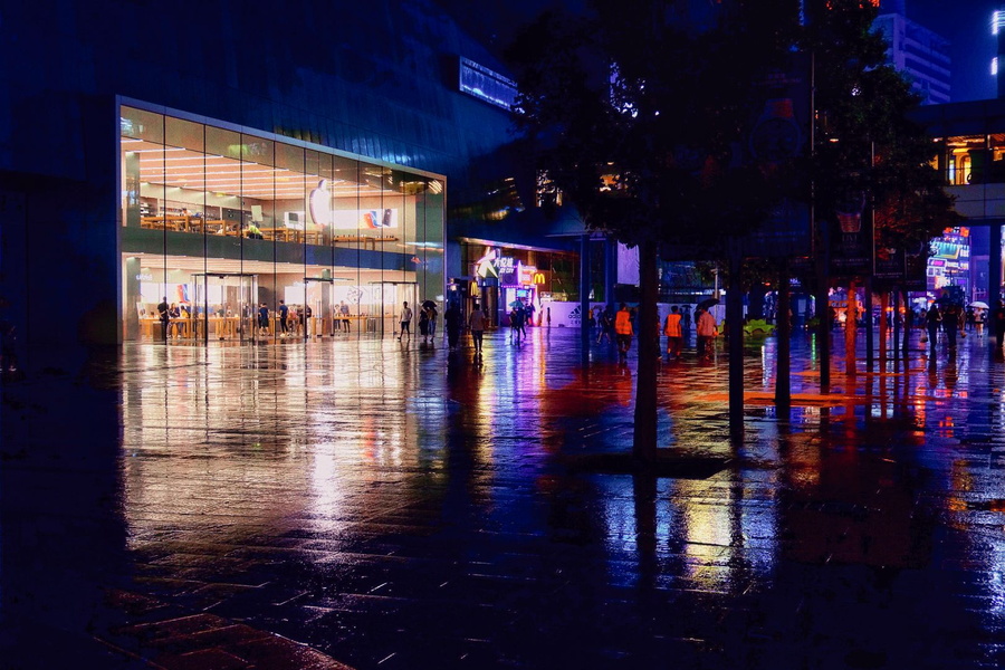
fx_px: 1172
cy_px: 335
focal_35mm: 42
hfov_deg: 46.4
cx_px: 502
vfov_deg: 31.9
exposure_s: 1/60
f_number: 4
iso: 800
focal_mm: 28
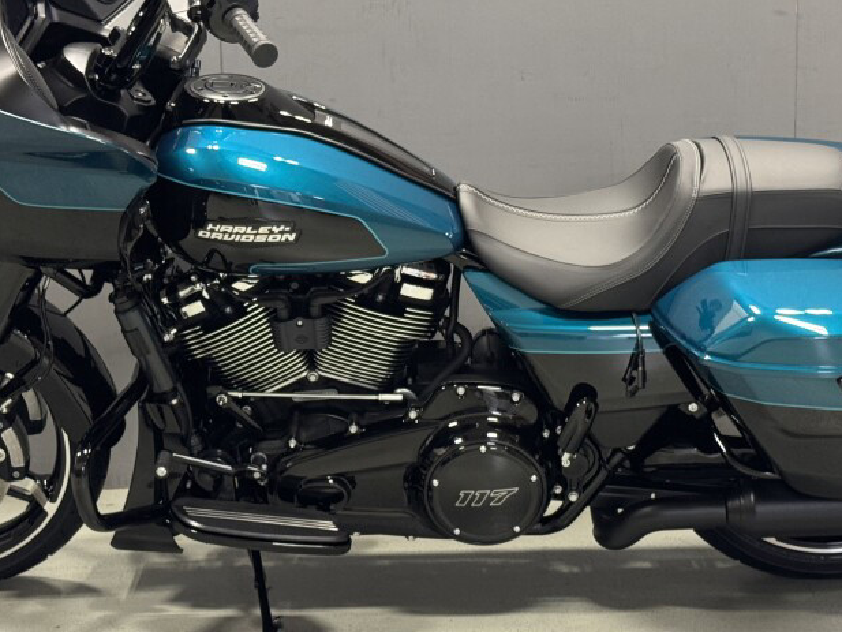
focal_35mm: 83
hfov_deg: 23.6
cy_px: 261
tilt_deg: -9.6
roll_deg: +0.5
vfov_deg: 17.8
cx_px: 441
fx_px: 2019
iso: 250
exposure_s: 1/40
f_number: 1.78
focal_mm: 6.76
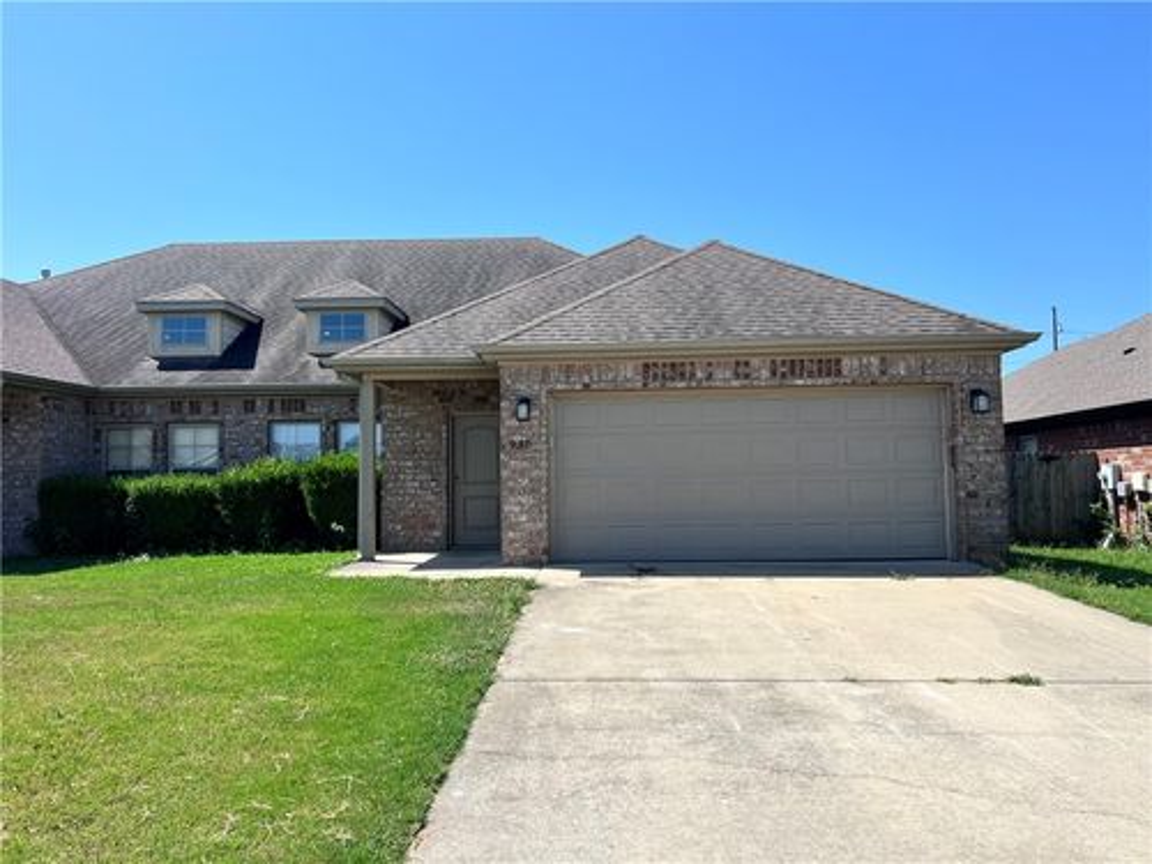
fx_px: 865
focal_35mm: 26
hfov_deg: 67.3
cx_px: 576
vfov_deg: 53.1
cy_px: 432
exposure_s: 1/3831
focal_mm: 5.7
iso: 50
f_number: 1.5
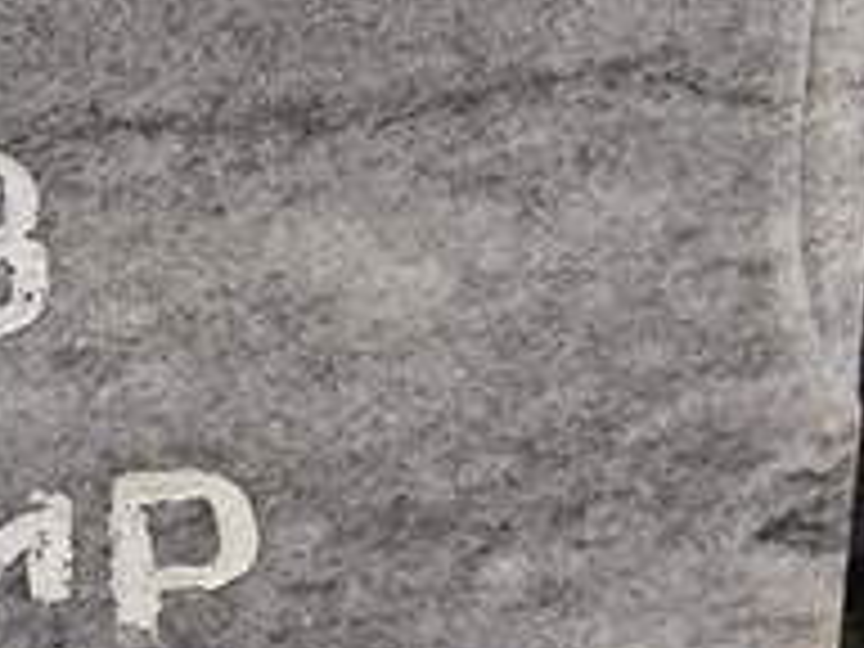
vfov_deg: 7.1
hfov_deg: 9.2
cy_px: 338
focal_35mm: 208
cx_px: -560
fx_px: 5192
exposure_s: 1/306
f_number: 1.7
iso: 50
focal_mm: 4.71
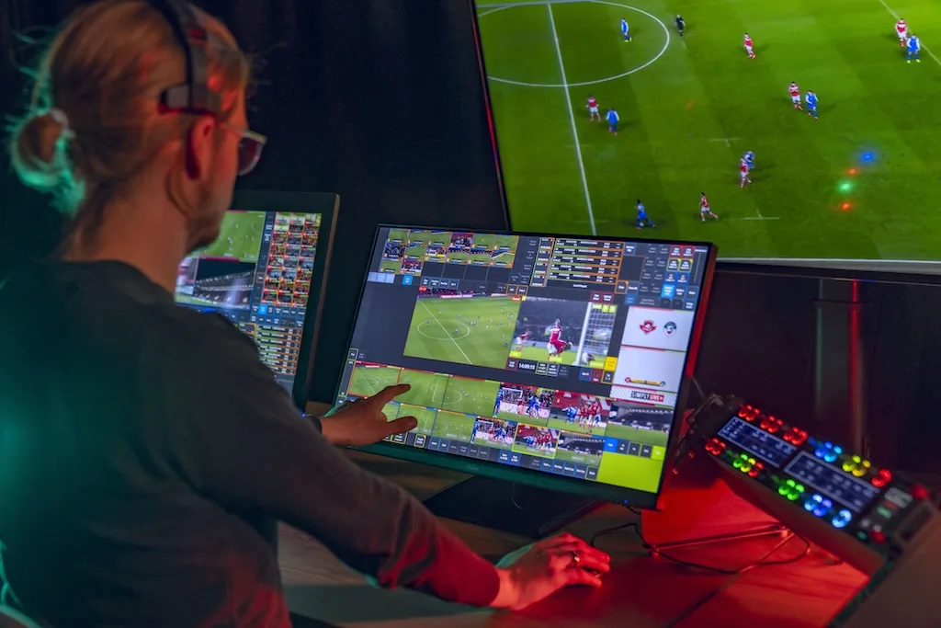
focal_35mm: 49
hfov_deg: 40.3
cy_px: 314
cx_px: 470
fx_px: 1281
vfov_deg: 27.5
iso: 500
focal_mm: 49
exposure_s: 1/80
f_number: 2.8
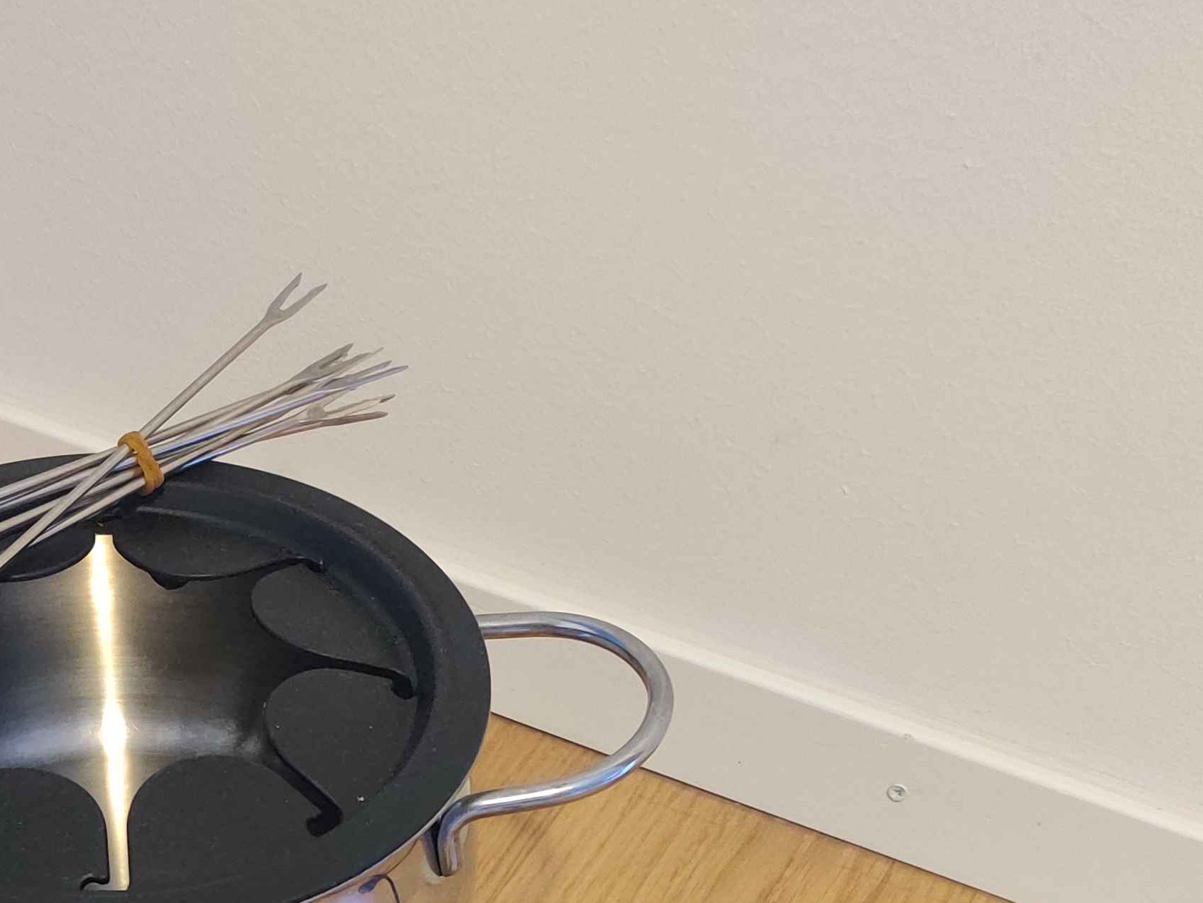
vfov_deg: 21.6
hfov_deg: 30.1
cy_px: 1032
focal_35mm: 64
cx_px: 449
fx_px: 2224
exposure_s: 1/20
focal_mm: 4.75
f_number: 1.65
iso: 2500
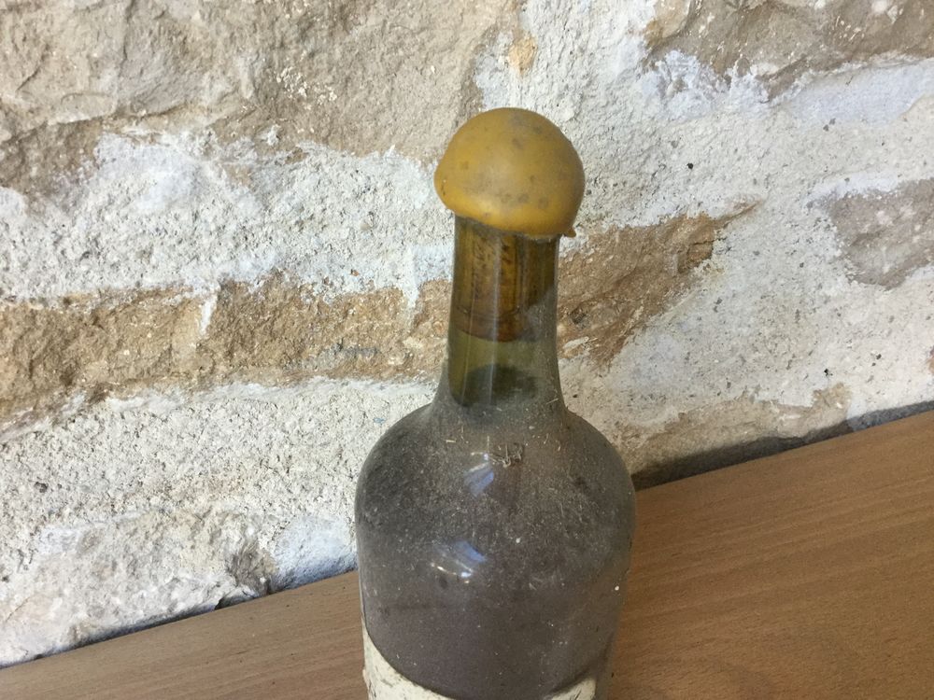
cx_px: 467
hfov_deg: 58.4
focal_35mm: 31
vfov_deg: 45.4
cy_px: 350
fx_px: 836
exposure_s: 1/33
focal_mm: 3.3
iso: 125
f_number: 2.4
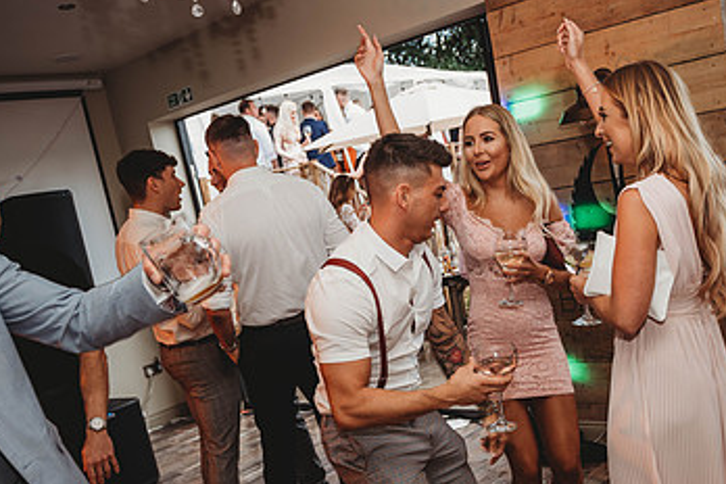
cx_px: 444
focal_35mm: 40
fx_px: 807
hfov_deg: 48.1
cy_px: 370
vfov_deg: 32.7
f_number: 4
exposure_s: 1/60
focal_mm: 24
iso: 320
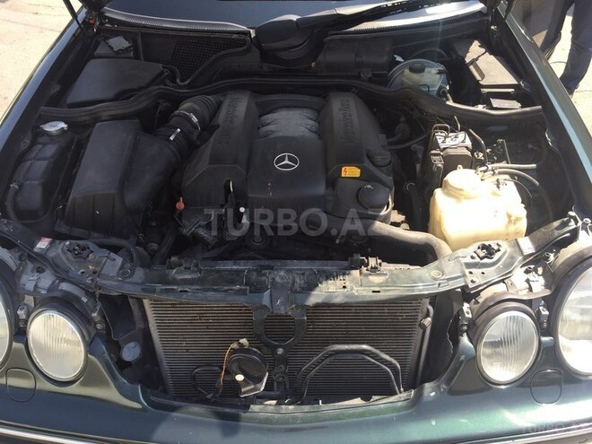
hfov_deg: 61.7
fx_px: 496
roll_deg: -1.3
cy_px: 222
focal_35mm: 29
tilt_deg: -37.8
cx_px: 296
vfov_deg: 48.2
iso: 32
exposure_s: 1/384
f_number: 2.2
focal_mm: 4.15
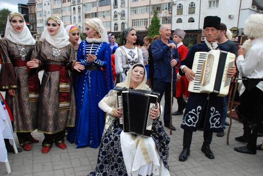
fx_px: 241
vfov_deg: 40.0
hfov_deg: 57.2
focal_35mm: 33
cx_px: 132
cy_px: 88
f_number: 8
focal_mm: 22
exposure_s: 1/250
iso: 800
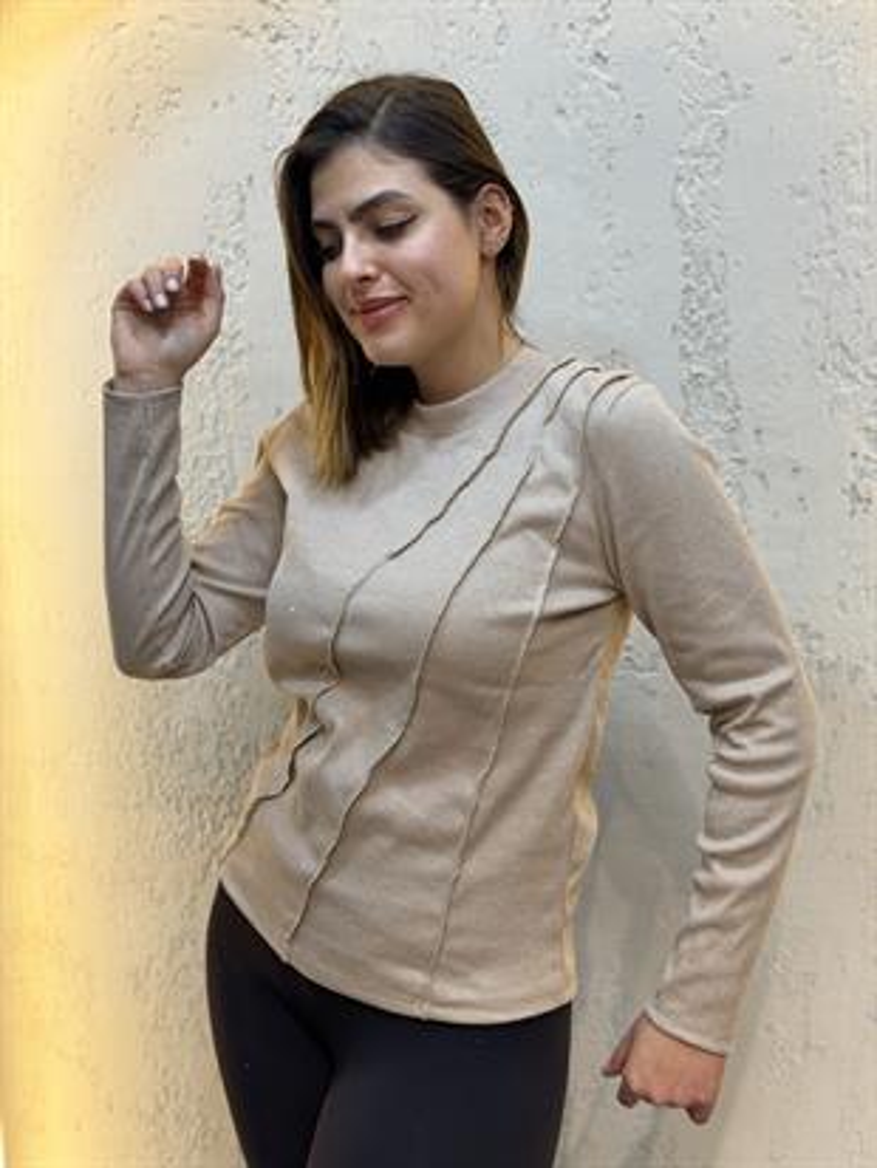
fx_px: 1621
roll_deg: +0.8
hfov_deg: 30.3
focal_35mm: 48
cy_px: 584
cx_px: 438
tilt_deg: -8.3
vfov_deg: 39.6
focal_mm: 6.76
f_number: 1.78
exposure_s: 1/100
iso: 64
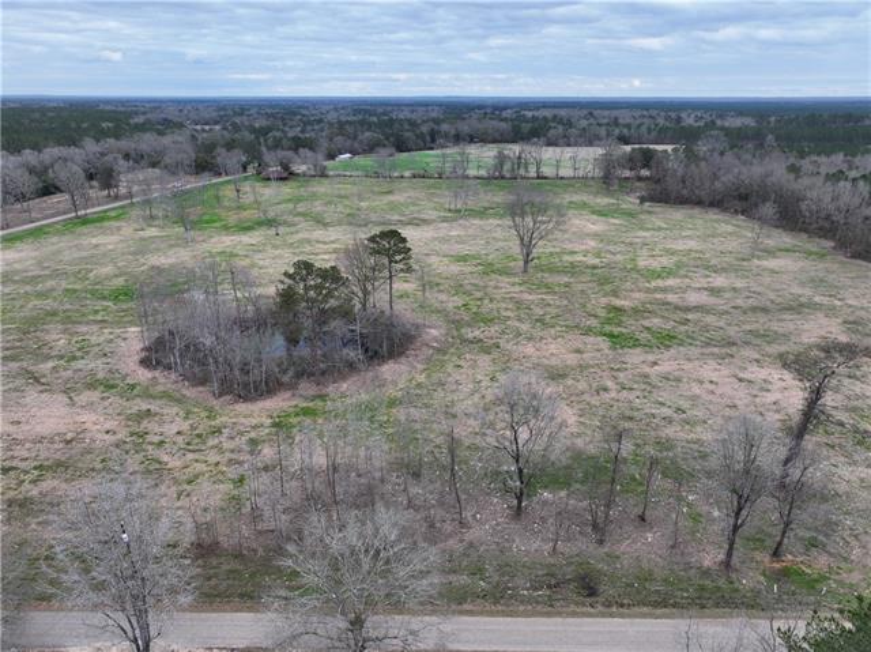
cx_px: 436
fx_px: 603
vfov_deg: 56.8
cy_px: 326
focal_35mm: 24
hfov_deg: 71.6
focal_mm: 12.29
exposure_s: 1/400
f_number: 2.8
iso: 180
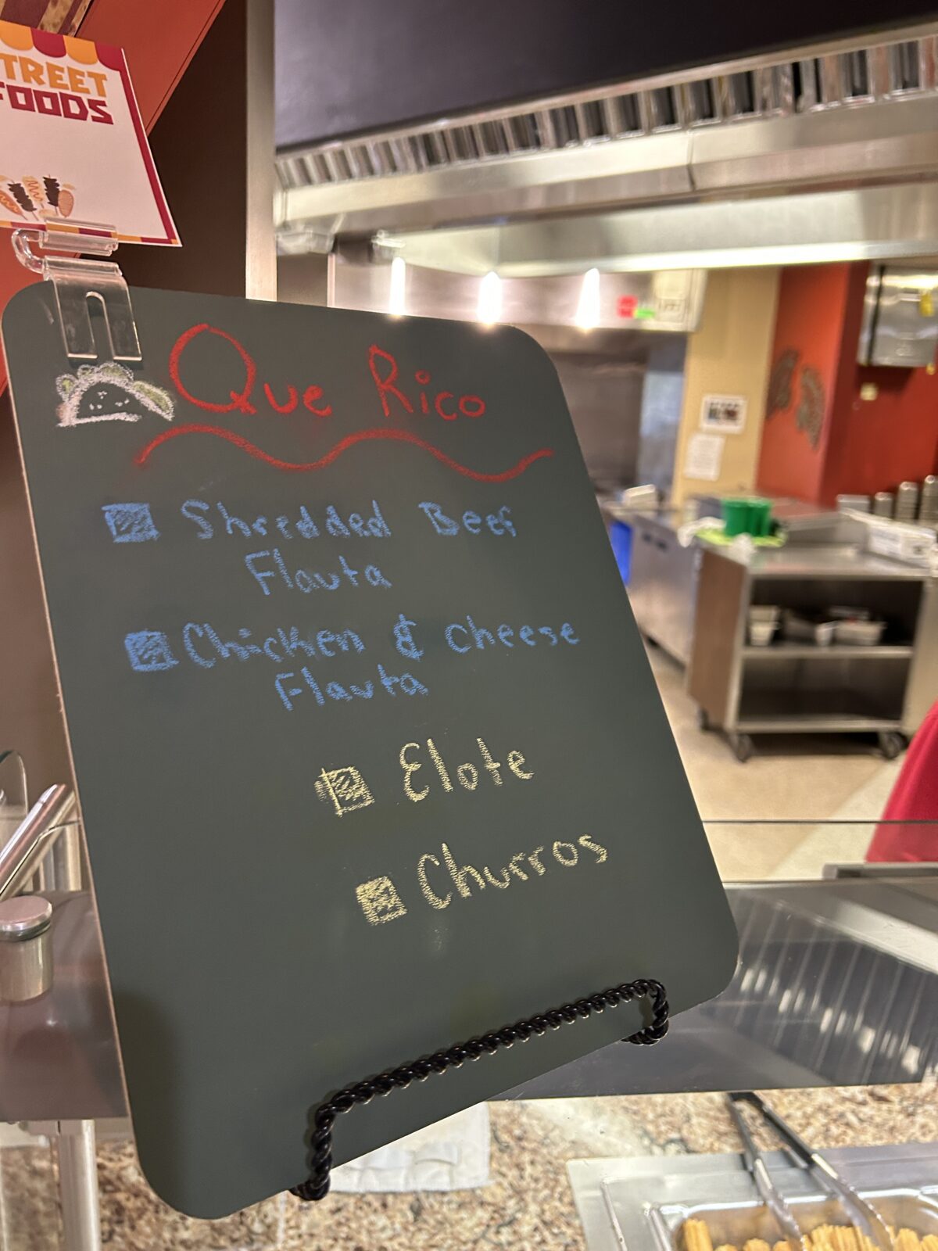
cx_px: 469
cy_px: 626
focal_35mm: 26
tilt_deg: -13.1
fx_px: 939
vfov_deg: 67.3
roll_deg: -1.8
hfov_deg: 53.1
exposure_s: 1/60
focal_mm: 5.7
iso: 320
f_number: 1.5
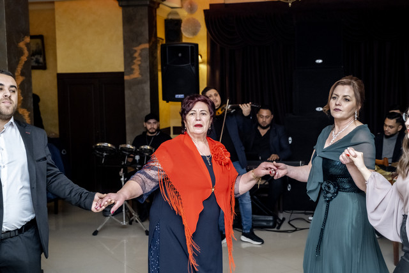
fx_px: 580
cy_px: 136
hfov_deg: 38.9
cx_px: 204
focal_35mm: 51
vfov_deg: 26.5
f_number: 2.8
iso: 1600
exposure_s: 1/160
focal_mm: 34.2
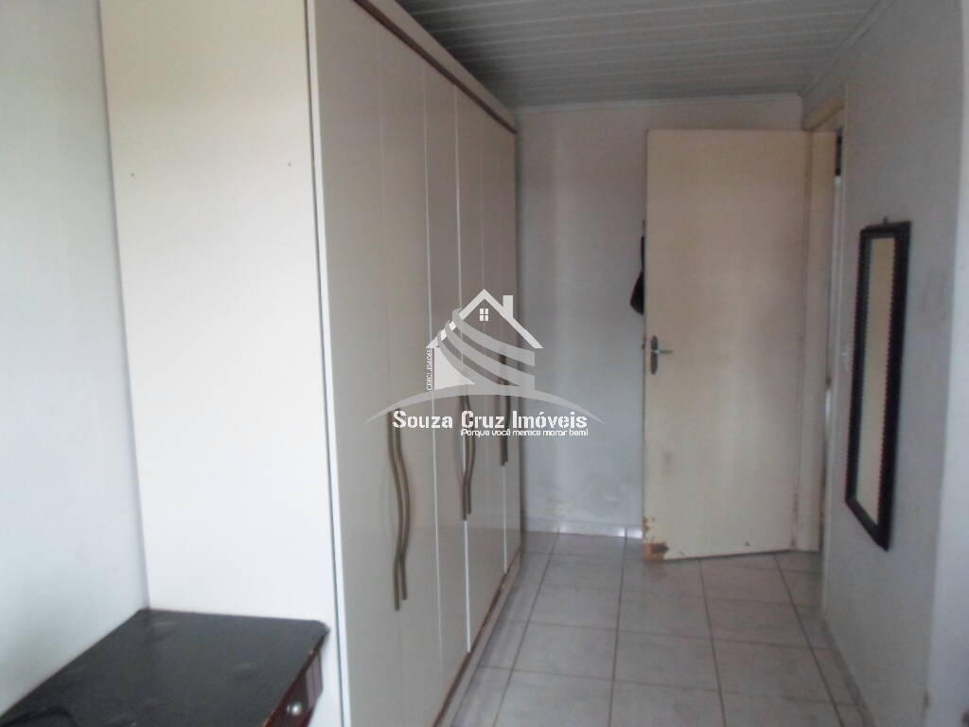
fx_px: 700
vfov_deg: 54.9
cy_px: 364
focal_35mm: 25
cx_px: 484
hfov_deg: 69.4
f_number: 2.5
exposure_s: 1/30
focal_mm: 4.5
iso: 320
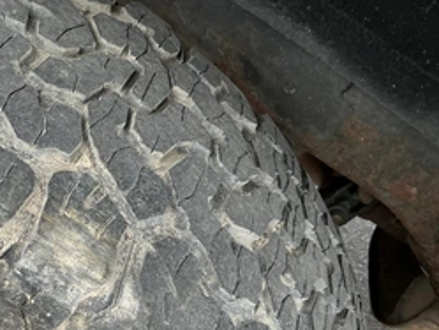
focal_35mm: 45
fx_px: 571
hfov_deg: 40.8
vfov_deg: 31.9
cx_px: 108
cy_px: 228
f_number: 1.8
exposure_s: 1/225
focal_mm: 3
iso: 25
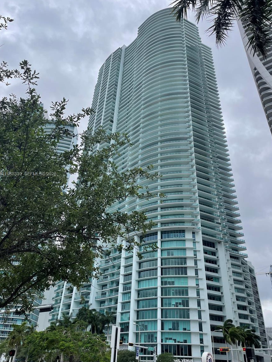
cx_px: 140
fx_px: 283
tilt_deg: +34.2
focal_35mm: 27
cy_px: 174
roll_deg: -2.2
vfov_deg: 65.3
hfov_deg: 51.3
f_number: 1.6
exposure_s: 1/3401
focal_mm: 4.2
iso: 32
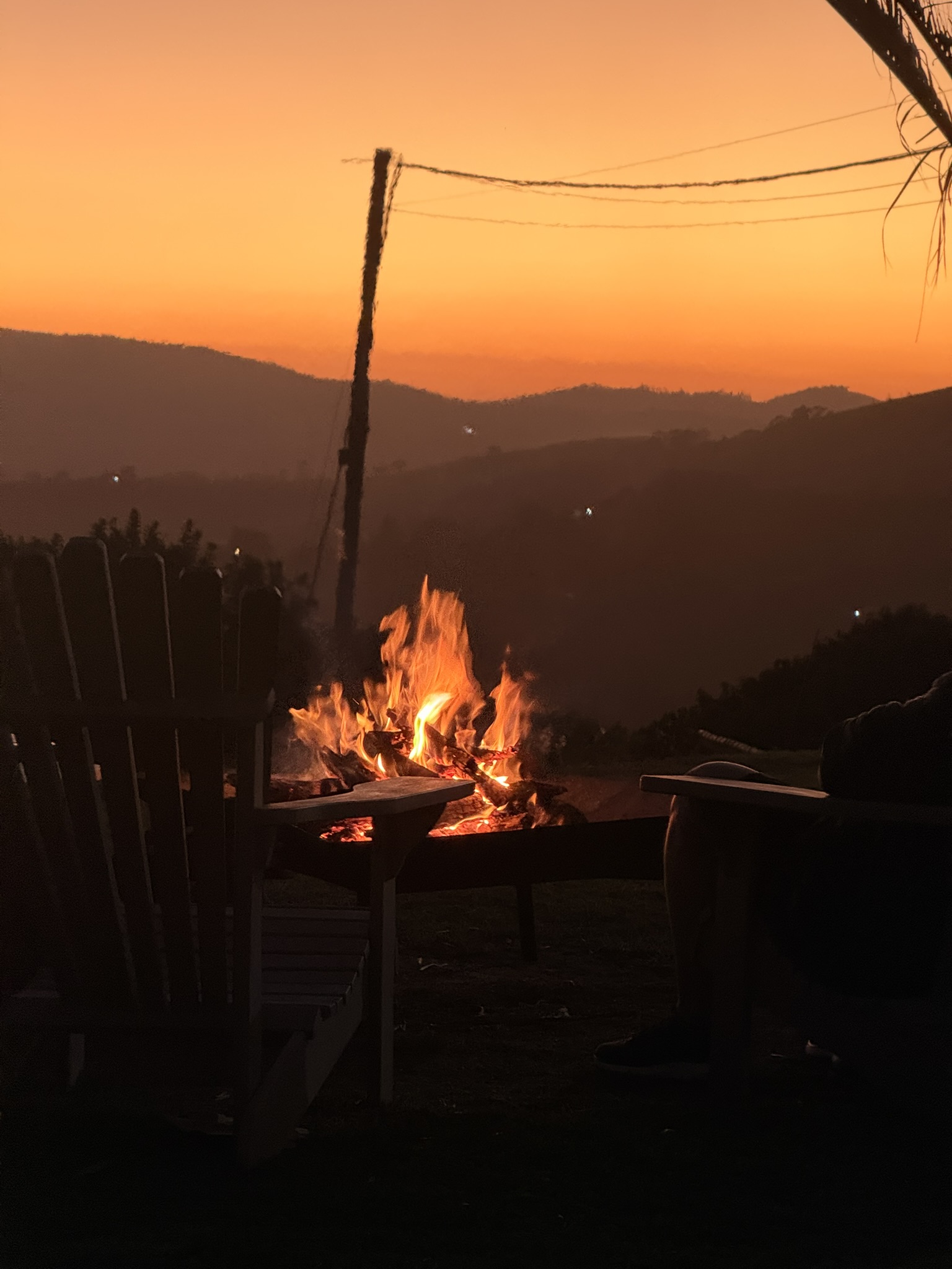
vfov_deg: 16.4
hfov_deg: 12.3
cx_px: 476
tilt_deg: -1.9
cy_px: 634
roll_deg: -0.9
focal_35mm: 120
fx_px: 4400
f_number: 2.8
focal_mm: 15.66
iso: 640
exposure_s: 1/60
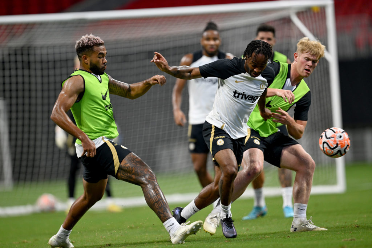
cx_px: 186
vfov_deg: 3.4
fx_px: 4134
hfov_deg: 5.2
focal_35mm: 400
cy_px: 124
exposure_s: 1/1250
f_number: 2.8
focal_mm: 400
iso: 1600
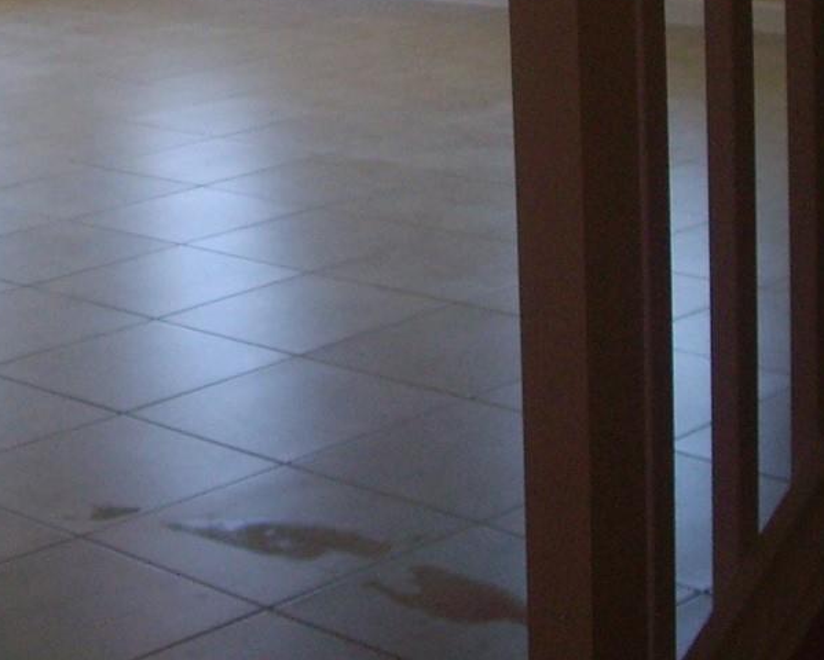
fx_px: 2416
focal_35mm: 99
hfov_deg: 19.2
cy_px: -54
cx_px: 160
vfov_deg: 15.2
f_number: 2.7
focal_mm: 6.2
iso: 200
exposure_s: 1/80
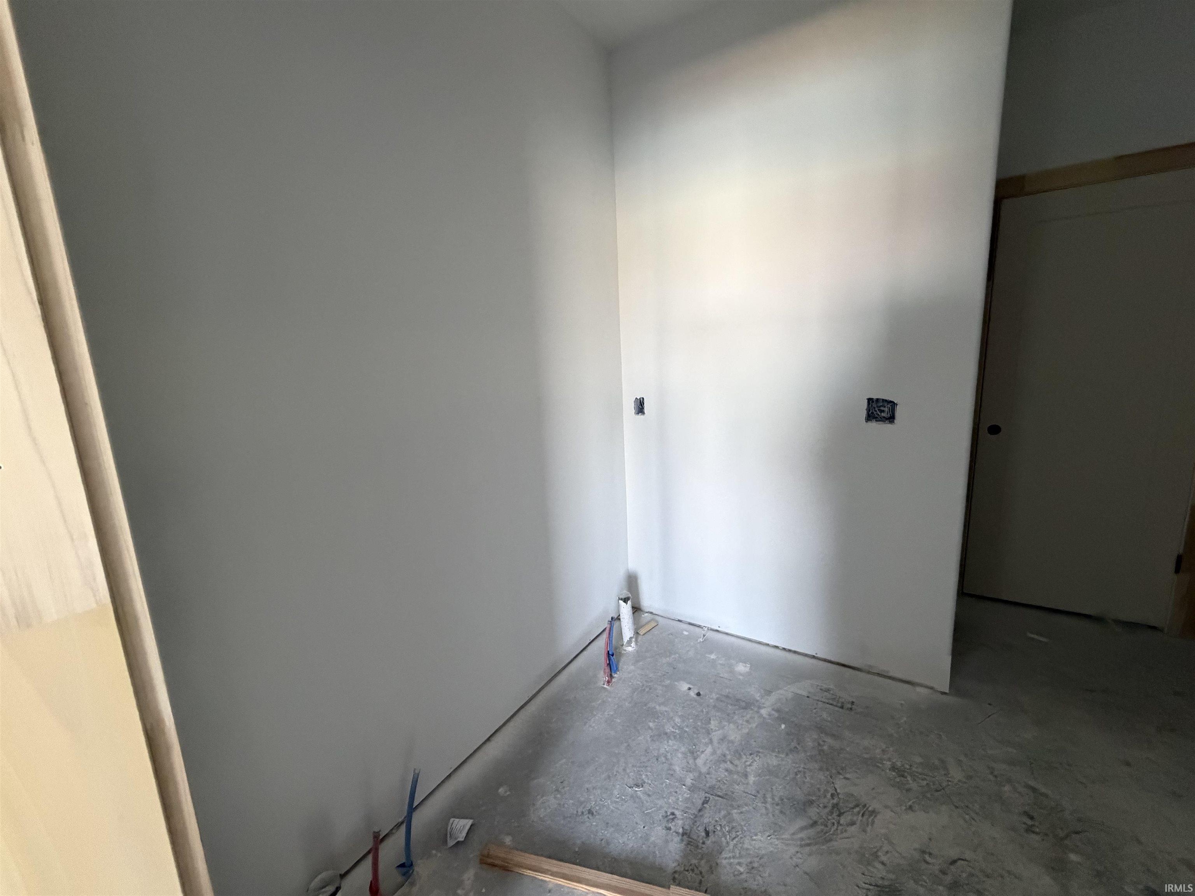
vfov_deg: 85.7
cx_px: 598
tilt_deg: -10.1
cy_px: 448
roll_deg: +2.8
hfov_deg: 102.1
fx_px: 483
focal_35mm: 14
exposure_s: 1/60
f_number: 2.2
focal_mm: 2.22
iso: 640
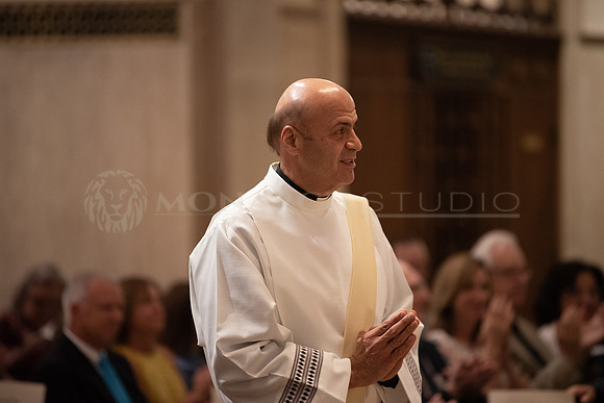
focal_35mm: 200
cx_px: 302
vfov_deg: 6.9
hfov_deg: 10.3
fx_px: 3356
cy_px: 202
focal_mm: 200
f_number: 2.8
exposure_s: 1/200
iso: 4000
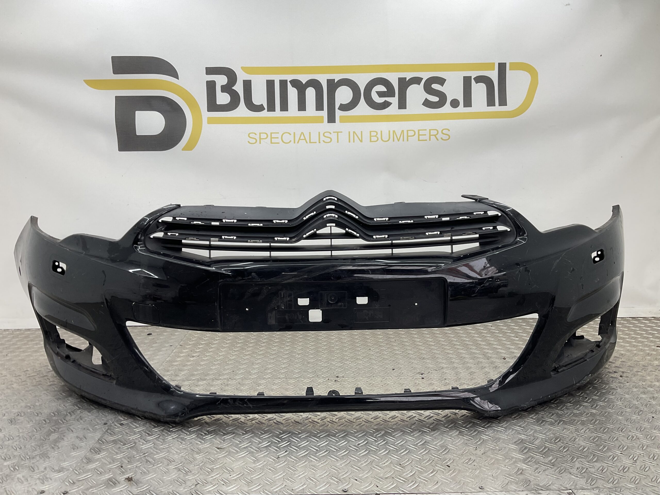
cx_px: 330
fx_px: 553
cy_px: 248
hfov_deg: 61.7
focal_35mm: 29
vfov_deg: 48.2
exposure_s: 1/120
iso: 25
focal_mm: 3
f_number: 1.8
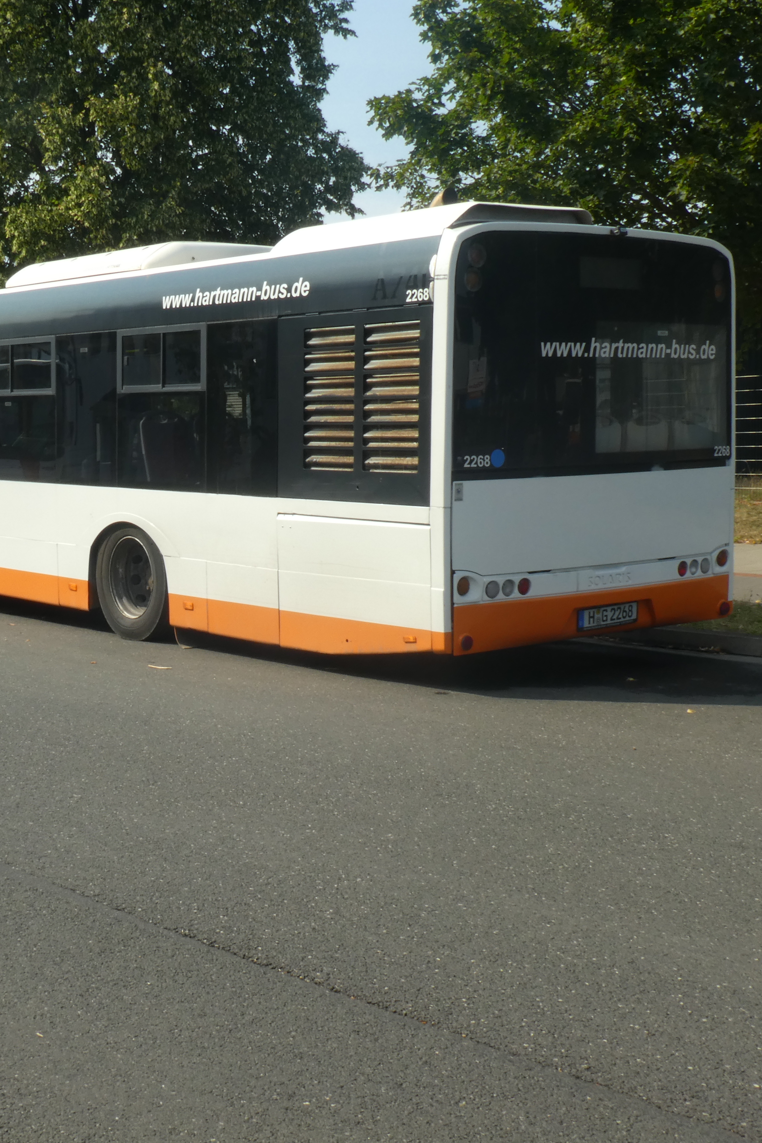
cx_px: 220
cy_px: 573
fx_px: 1555
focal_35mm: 49
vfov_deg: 40.3
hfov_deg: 27.3
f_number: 3.7
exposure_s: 1/160
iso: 80
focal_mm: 6.3
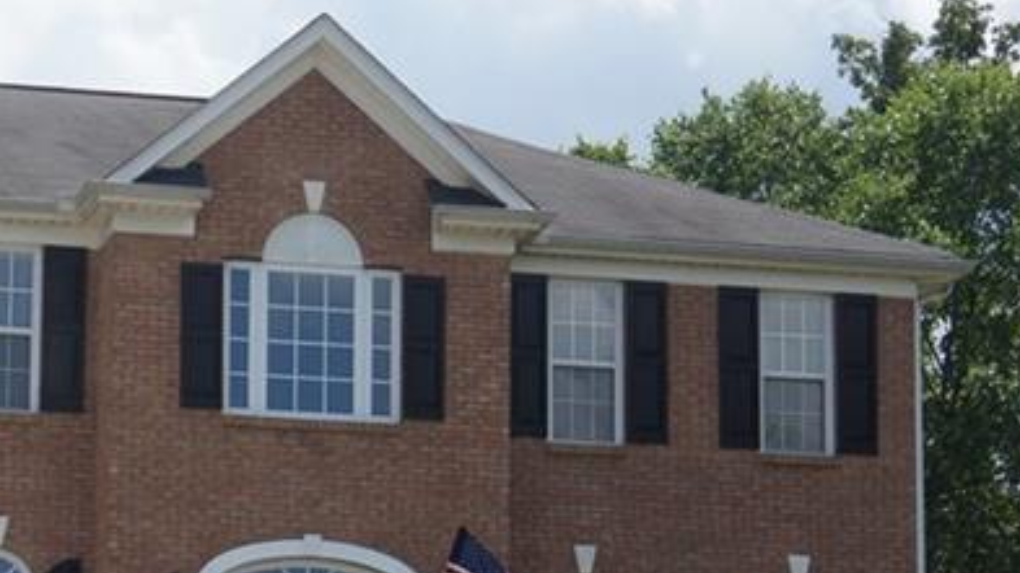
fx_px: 3543
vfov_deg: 9.2
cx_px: 55
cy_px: 627
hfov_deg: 16.1
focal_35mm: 131
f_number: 4
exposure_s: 1/2000
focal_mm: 32
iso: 200
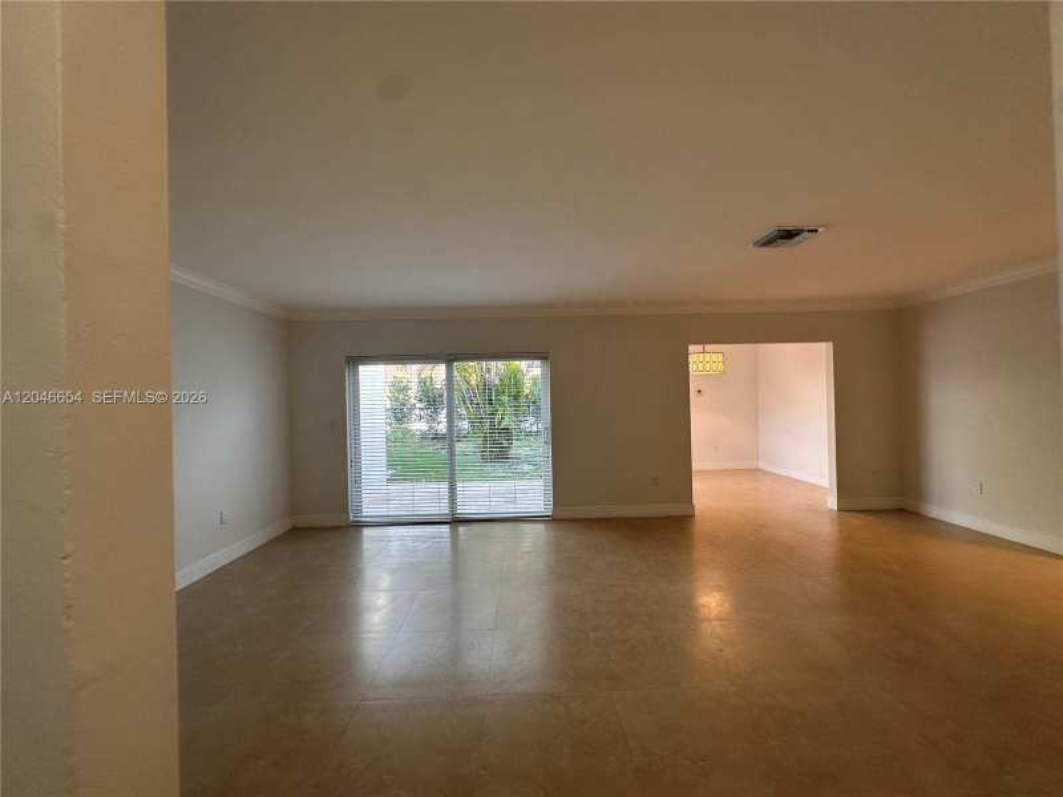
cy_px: 398
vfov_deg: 85.7
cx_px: 532
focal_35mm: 14
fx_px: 430
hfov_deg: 102.1
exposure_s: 1/120
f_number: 2.2
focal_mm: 2.22
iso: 125
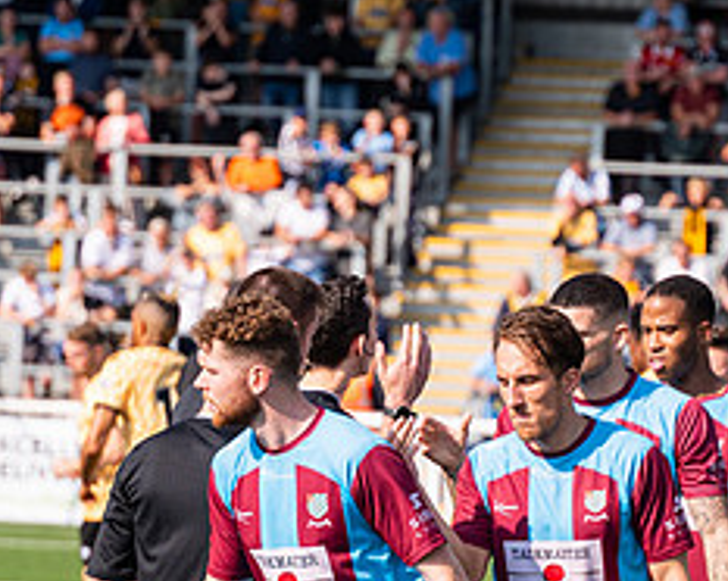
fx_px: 8202
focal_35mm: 381
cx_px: 515
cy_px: 643
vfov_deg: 4.1
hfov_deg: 5.1
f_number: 4
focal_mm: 140
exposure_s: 1/1600
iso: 200
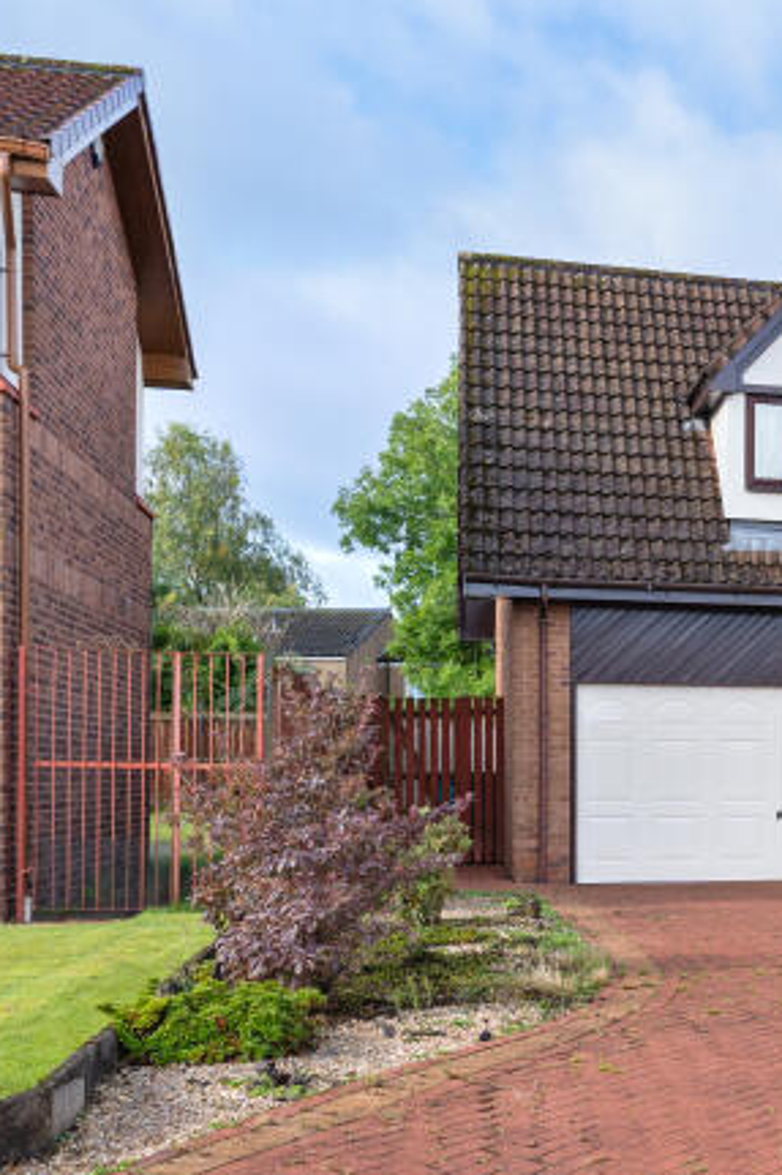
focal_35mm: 57
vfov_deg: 34.9
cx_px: 1101
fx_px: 1859
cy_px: 729
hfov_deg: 20.9
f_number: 8
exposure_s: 1/125
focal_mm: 24
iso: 100
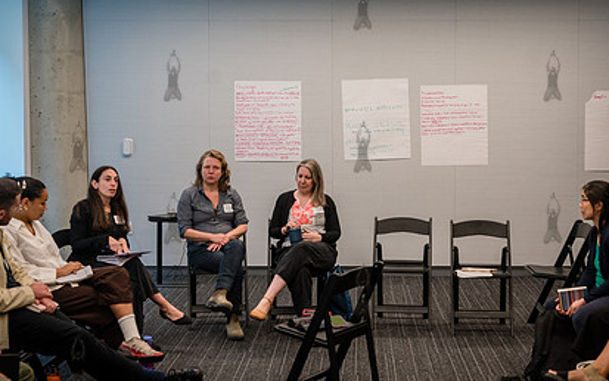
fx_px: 846
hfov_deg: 39.4
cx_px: 361
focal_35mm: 51
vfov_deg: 25.3
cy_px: 146
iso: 2000
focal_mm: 35
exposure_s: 1/200
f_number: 4
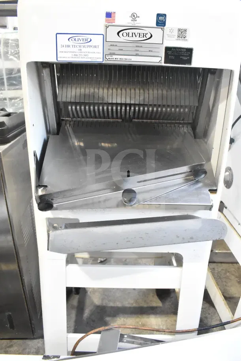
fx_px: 271
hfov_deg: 47.9
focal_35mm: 27
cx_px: 120
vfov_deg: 67.4
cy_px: 180
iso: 6400
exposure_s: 1/160
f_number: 6.3
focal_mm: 18
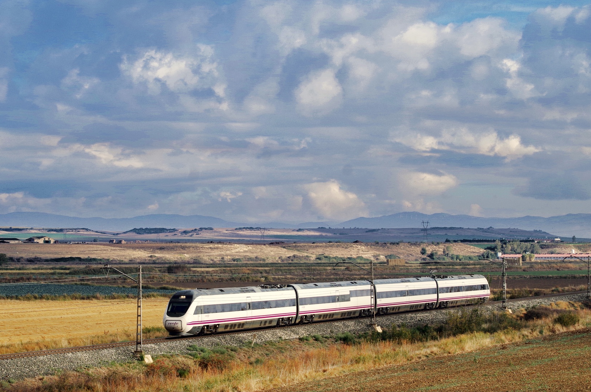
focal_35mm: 96
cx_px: 320
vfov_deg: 14.2
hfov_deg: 21.3
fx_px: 1573
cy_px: 206
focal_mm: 55
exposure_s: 1/400
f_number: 7.1
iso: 160
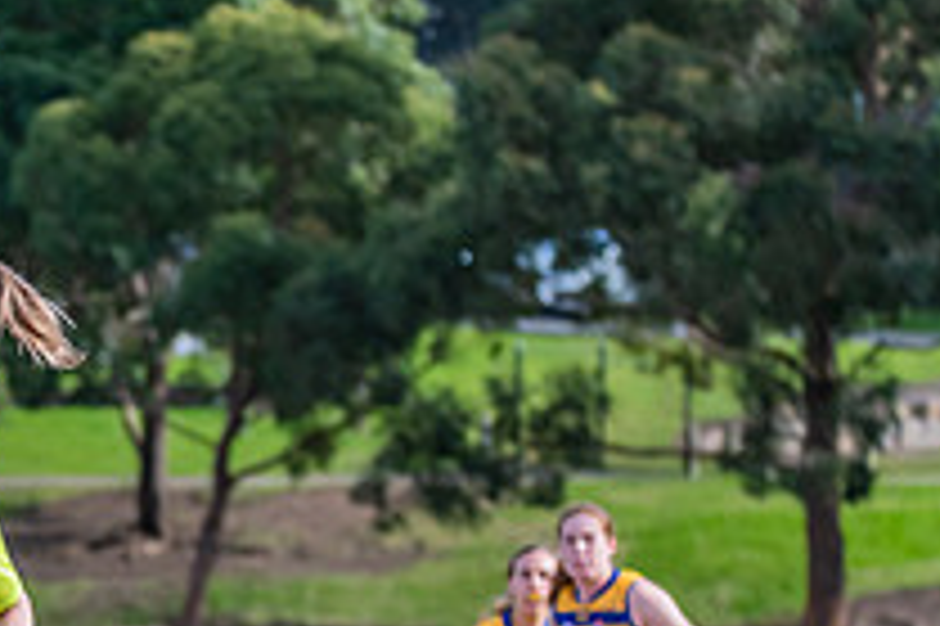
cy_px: 766
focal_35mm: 439
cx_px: -135
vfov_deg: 3.1
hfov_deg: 4.7
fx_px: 11453
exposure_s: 1/1600
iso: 800
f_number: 6.3
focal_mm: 150
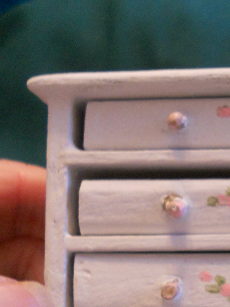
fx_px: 576
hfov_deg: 21.7
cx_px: 235
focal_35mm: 65
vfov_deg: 29.5
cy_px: 219
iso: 400
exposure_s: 1/30
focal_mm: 5.8
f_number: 3.5
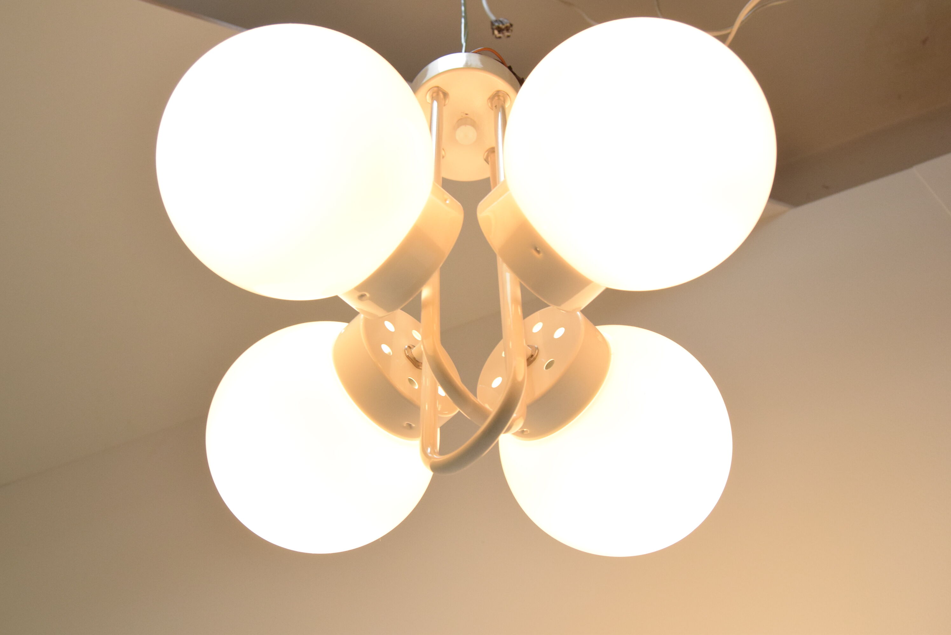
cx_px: 476
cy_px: 318
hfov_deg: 46.4
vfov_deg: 31.9
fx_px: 1110
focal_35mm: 42
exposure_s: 1/160
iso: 1600
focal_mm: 28
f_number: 6.3
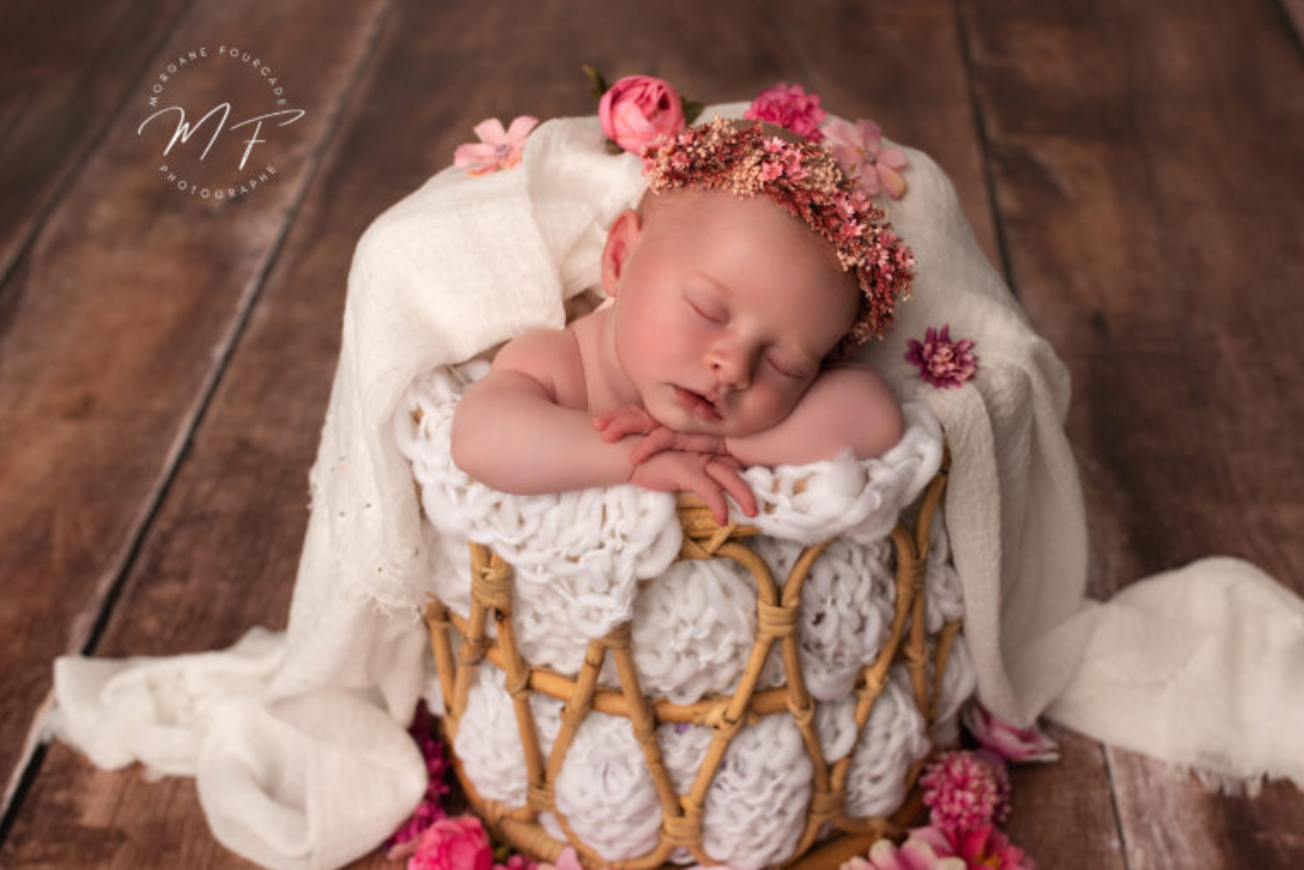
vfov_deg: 28.6
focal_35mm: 47
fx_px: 1703
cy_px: 479
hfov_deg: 41.8
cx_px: 747
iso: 100
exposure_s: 1/160
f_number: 4
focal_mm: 35
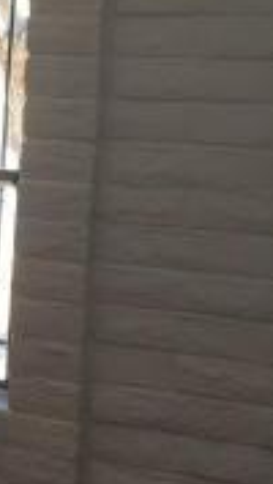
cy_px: 213
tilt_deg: -6.3
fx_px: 1372
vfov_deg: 20.0
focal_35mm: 107
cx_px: -339
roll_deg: -0.5
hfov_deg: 10.2
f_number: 2.2
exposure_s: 1/60
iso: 32
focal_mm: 4.15
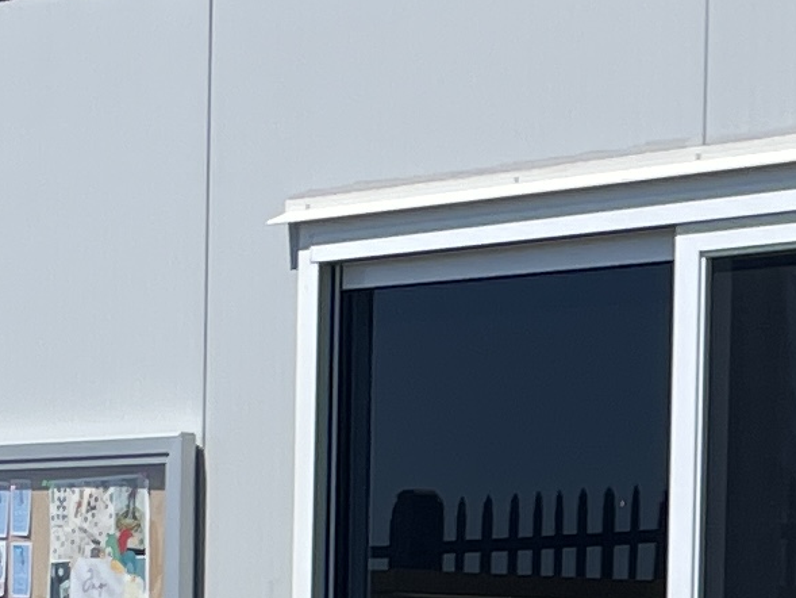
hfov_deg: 10.8
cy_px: 1124
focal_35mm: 178
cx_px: 1062
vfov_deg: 8.0
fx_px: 4094
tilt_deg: -4.7
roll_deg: -1.7
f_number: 1.6
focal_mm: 4.2
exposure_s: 1/4464
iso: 32
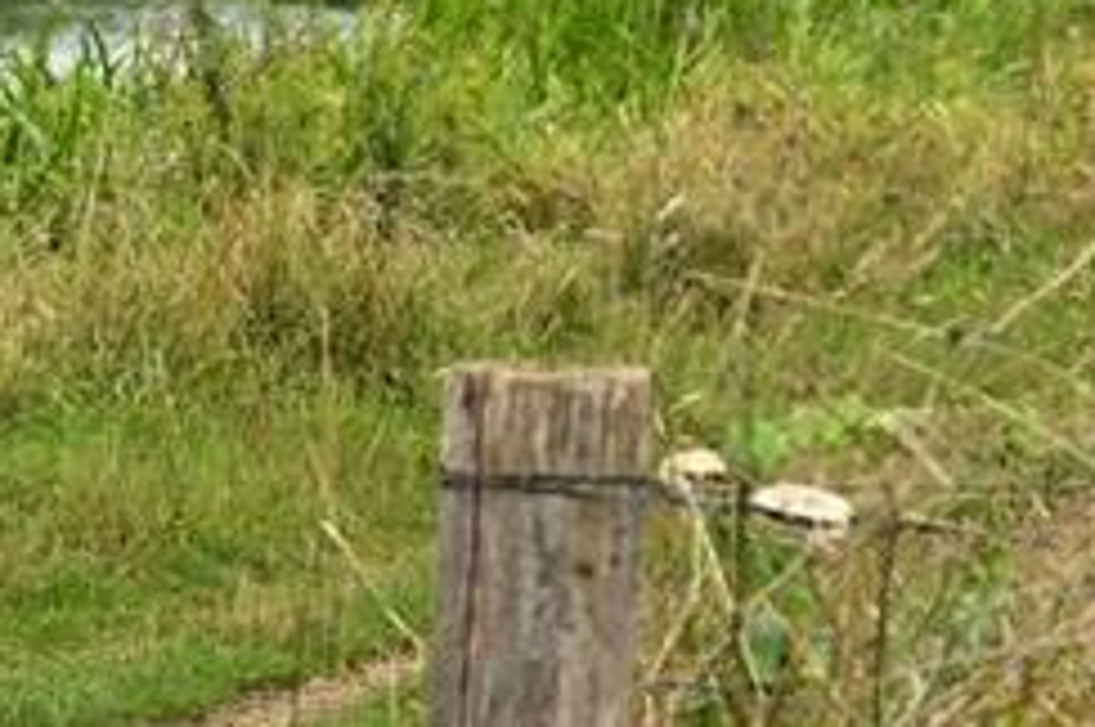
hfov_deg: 7.2
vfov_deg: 4.8
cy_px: 200
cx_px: -233
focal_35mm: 285
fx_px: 8657
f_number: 4.5
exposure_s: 1/320
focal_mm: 70
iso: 400
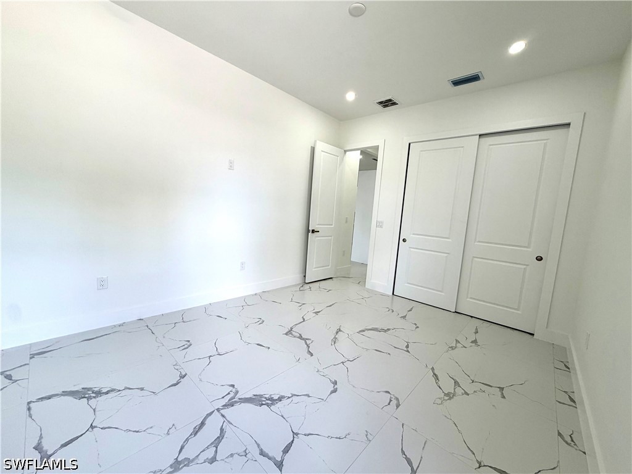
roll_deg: -4.3
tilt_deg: -5.9
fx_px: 256
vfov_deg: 85.7
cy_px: 237
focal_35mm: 14
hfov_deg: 102.1
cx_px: 316
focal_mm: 2.22
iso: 80
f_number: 2.2
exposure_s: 1/120
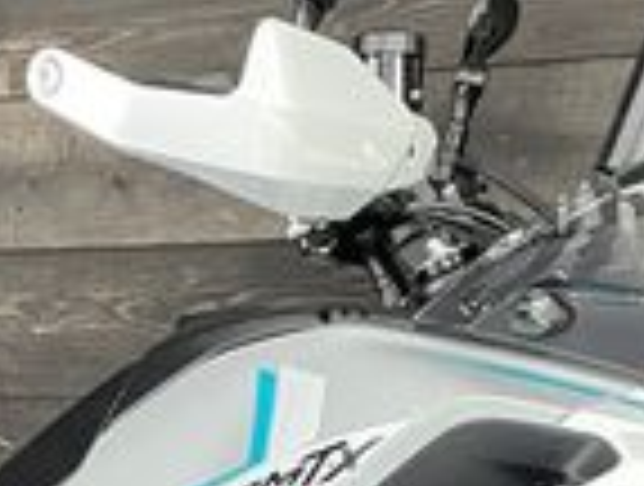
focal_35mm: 116
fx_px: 2164
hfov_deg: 16.8
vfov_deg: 12.3
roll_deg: -0.7
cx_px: 167
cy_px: 711
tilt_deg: -5.8
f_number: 1.6
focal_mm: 4.2
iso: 200
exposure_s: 1/50
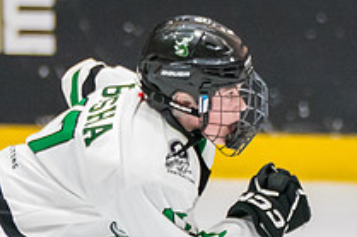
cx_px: 142
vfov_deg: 1.6
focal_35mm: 867
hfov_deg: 2.4
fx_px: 8591
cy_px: 181
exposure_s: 1/1000
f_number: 3.2
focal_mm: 157
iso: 3200
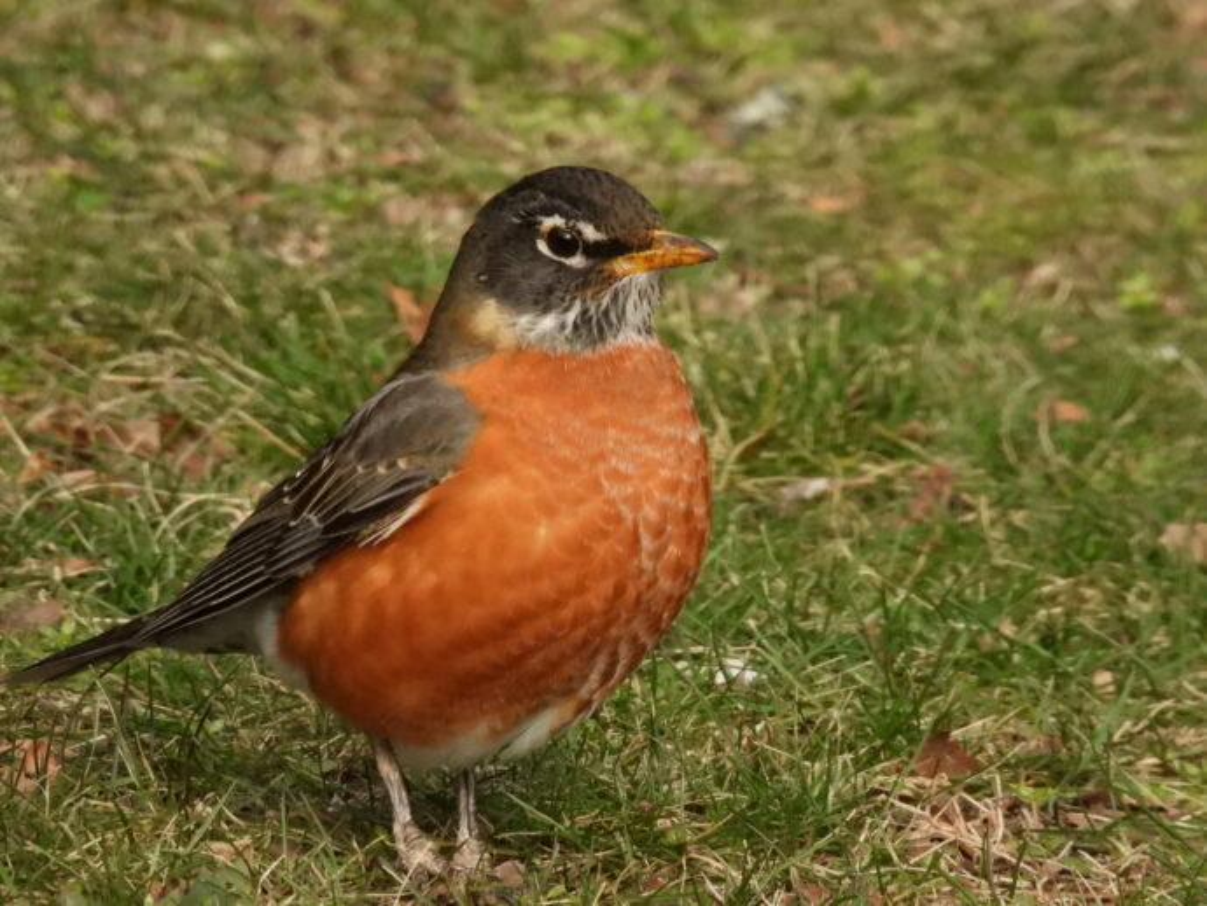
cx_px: 604
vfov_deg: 1.4
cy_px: 453
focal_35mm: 1100
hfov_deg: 1.8
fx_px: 38368
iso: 1600
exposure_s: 1/2000
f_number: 6.3
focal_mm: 196
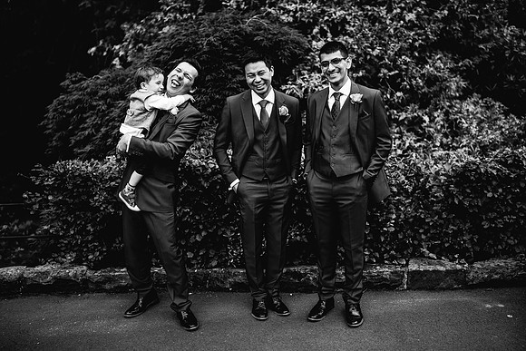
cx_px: 263
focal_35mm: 35
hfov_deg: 54.4
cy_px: 176
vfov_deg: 37.9
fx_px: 511
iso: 100
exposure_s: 1/1250
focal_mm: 35
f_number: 4
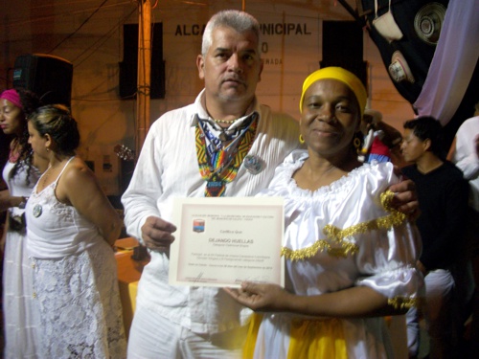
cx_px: 240
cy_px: 180
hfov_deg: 56.8
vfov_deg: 44.2
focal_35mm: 32
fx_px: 443
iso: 160
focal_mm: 5.7
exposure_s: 1/25
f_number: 2.9
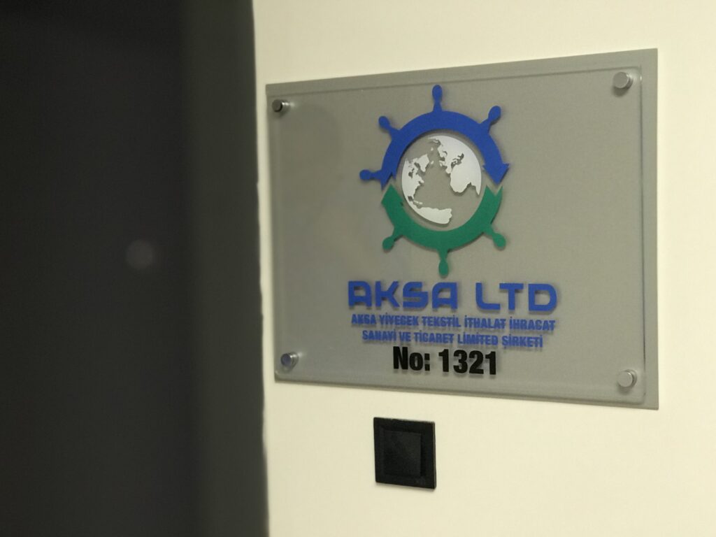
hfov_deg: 33.8
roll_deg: +1.3
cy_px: 268
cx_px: 358
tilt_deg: -2.7
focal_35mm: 57
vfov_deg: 25.7
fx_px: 1179
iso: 640
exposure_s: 1/50
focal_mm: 6.6
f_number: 2.8
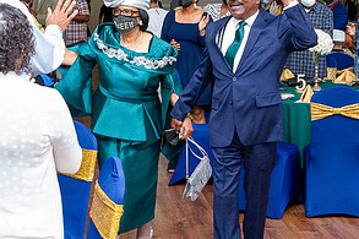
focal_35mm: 87
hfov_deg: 23.3
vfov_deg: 15.5
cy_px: 25
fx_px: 867
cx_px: 236
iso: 12800
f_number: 8
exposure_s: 1/125
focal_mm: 44
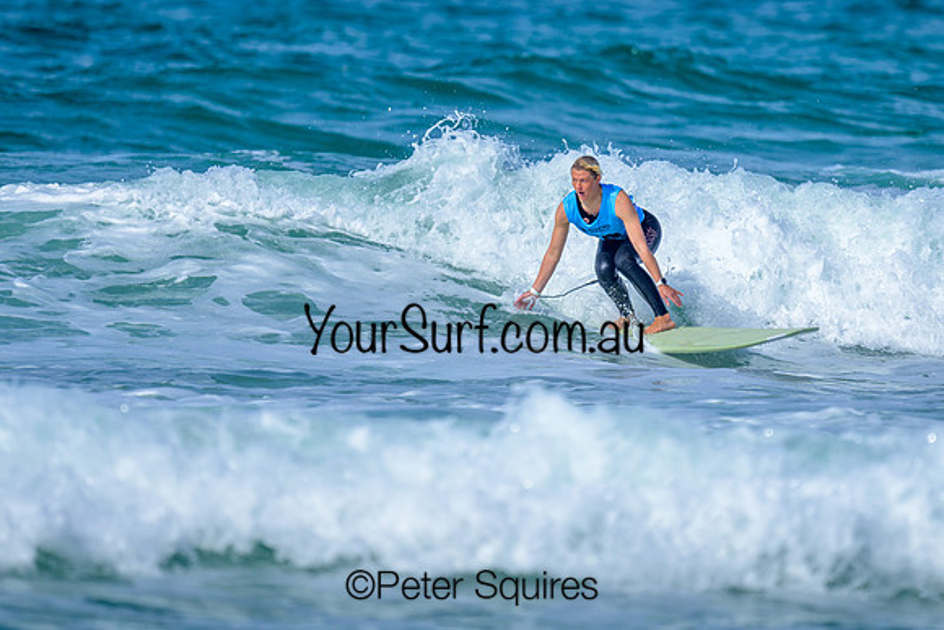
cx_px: 508
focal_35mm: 1100
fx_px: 28849
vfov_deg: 1.3
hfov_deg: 1.9
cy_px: 248
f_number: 6.3
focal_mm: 800
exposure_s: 1/2000
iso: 200
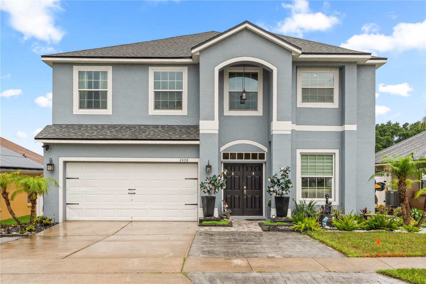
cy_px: 142
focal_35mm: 35
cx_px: 213
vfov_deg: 37.8
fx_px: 414
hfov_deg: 54.4
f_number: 22
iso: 800
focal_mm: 35
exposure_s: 1/30
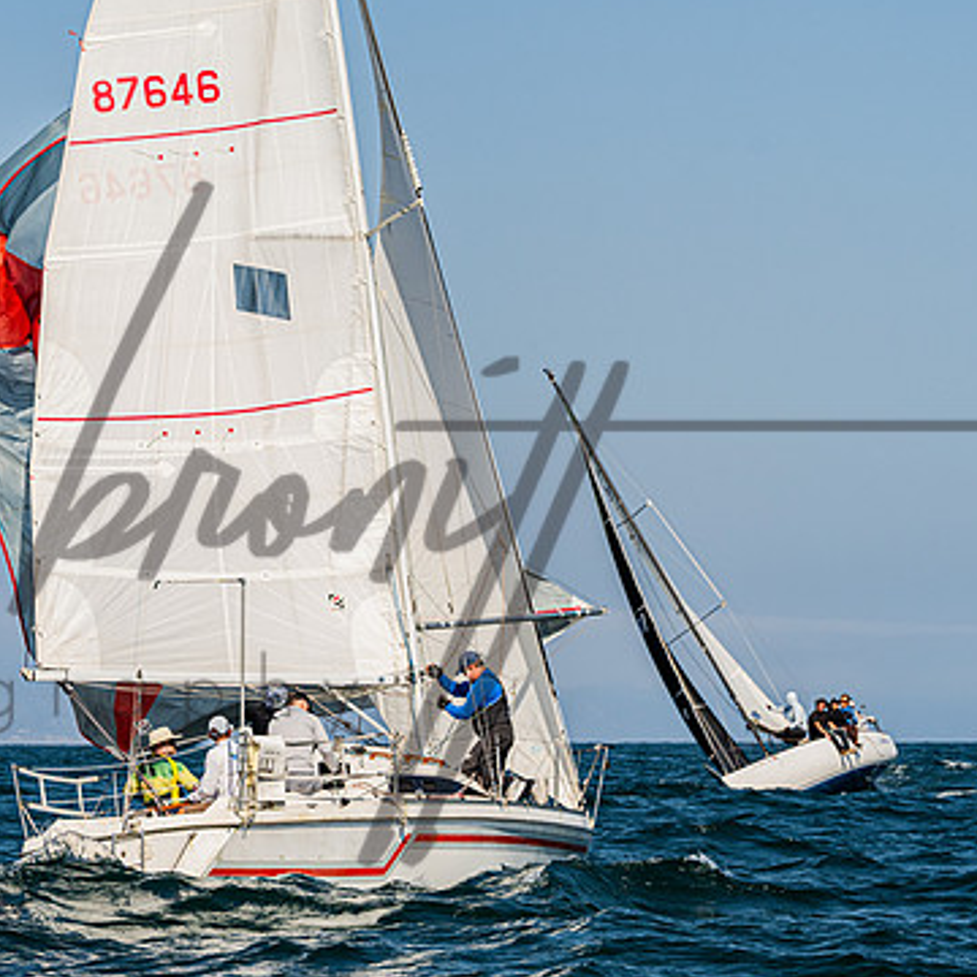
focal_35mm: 194
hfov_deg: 9.0
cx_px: 306
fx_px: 6195
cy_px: 531
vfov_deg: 9.0
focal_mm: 115
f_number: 8
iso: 500
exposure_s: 1/2000
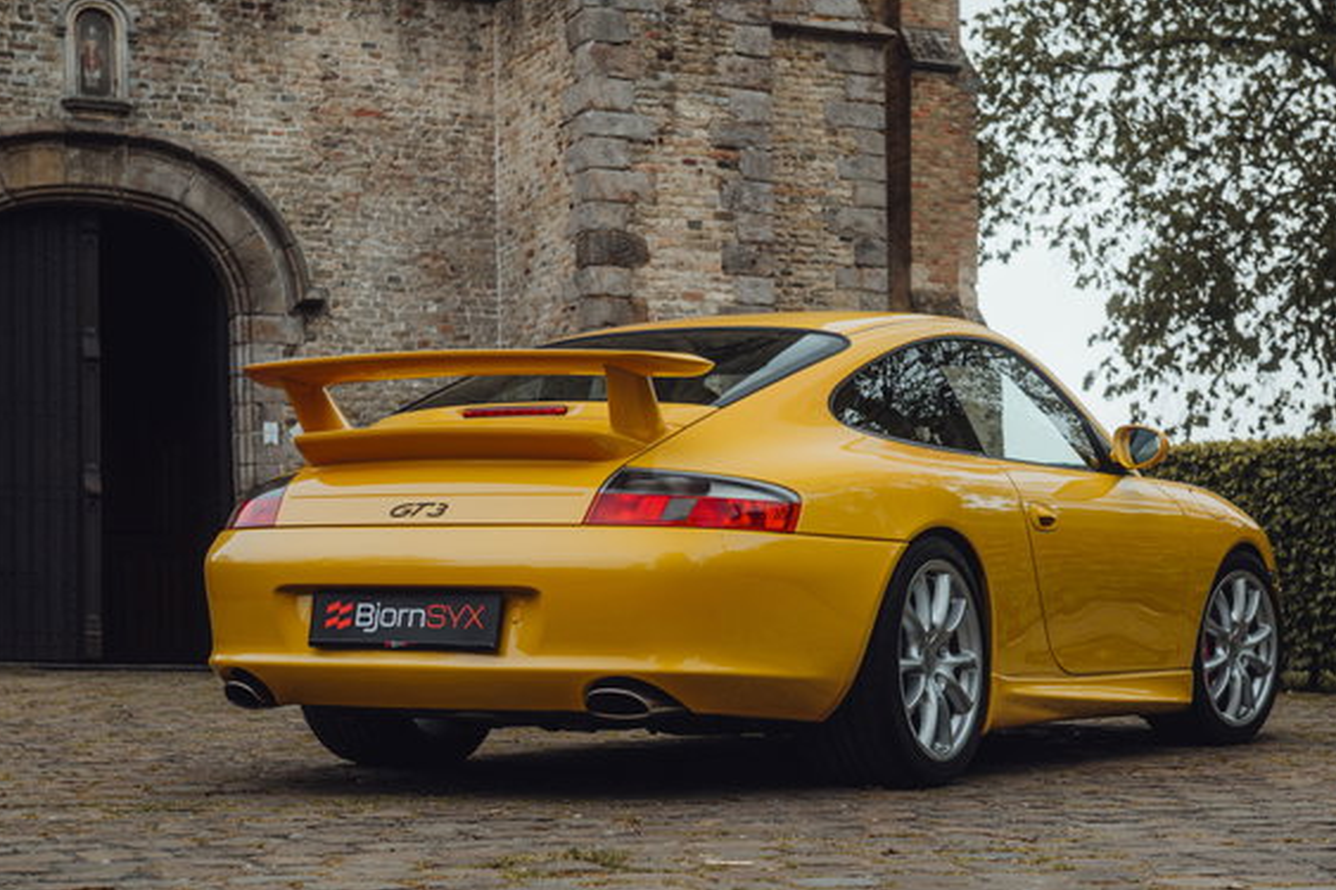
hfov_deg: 27.0
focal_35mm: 75
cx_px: 721
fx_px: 2782
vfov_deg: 18.2
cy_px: 476
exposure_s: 1/160
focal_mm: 55
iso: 200
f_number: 5.6
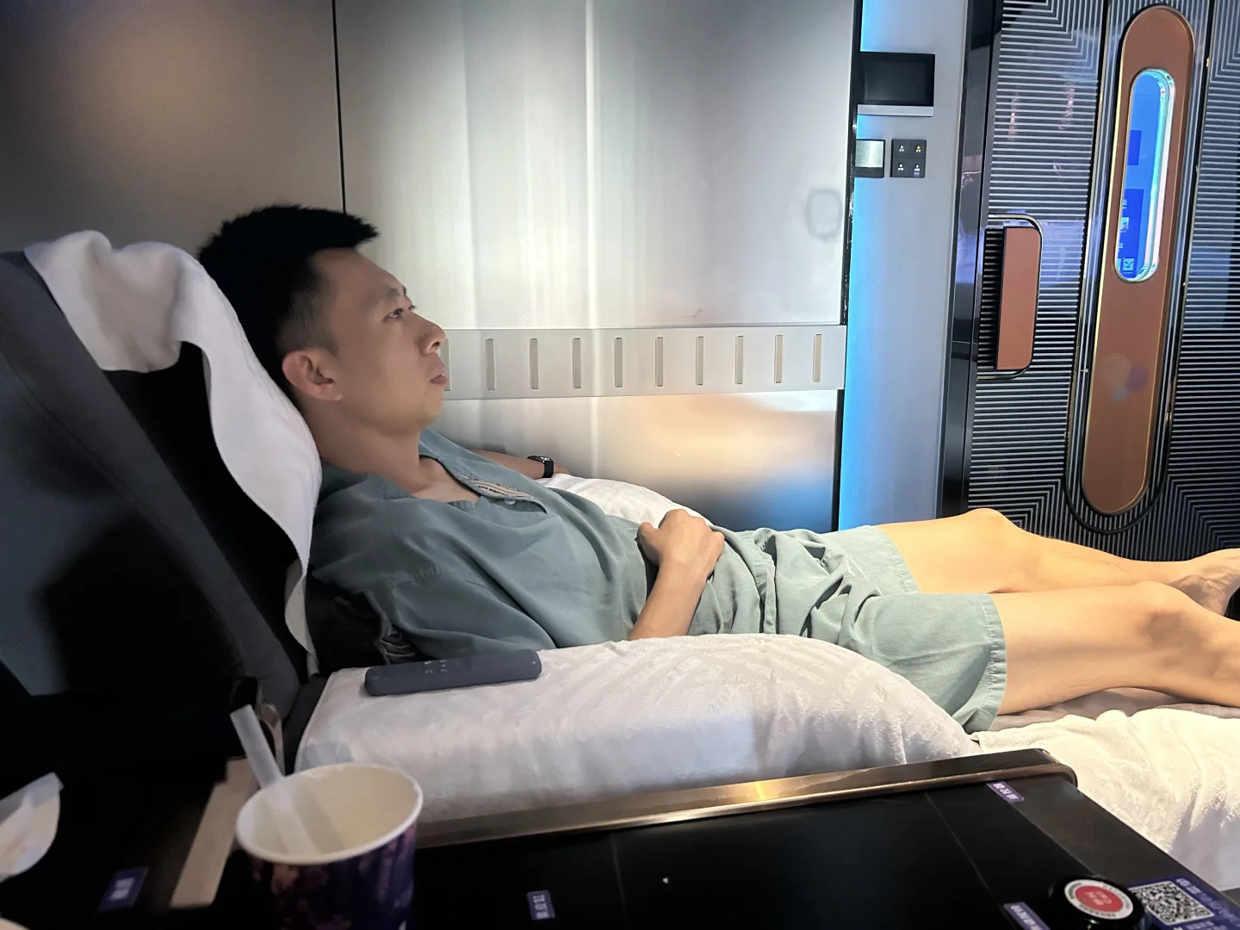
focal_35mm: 26
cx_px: 620
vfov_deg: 53.1
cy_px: 465
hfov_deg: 67.3
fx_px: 931
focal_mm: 5.7
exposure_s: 1/30
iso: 800
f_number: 1.5
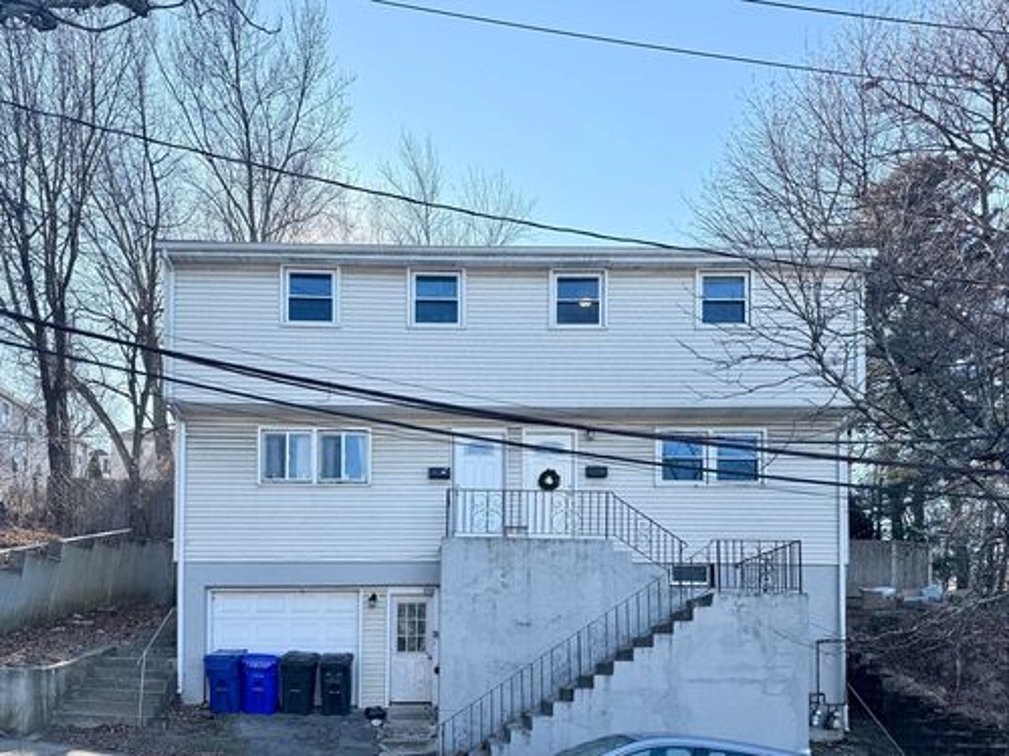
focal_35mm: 24
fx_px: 700
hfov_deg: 71.6
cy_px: 378
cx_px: 504
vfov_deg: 56.8
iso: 100
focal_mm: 6.76
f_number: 1.78
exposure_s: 1/1855
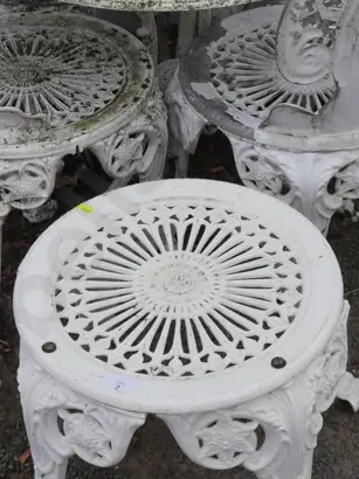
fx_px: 1177
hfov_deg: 17.3
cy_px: 68
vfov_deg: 22.6
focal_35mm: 85
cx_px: 214
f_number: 5.6
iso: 200
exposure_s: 1/200
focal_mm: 17
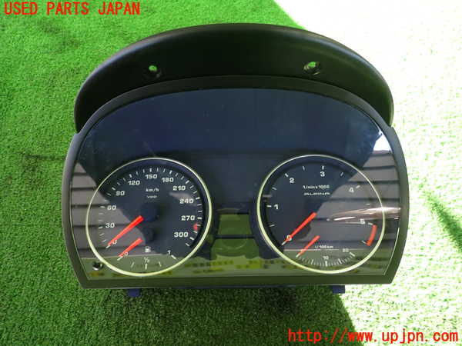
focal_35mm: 25
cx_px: 231
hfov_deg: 69.4
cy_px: 173
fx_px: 334
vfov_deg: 54.9
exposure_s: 1/80
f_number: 2
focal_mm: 4.5
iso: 100
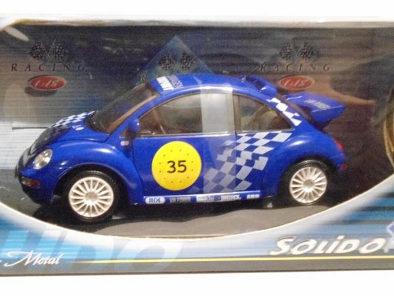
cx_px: 197
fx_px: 501
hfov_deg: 42.9
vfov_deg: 32.9
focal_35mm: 44
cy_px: 148
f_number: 3.5
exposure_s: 1/10
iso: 1600
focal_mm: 7.9
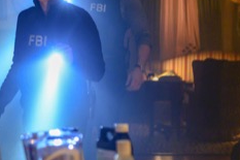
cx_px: 75
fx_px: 999
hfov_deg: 13.7
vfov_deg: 9.1
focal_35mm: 150
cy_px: 73
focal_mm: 70
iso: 6400
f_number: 4
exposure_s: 1/60
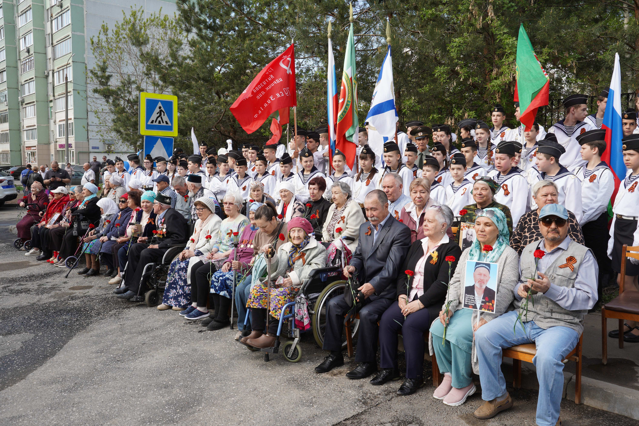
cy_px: 213
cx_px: 320
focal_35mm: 30
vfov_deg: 43.6
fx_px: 532
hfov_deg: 61.9
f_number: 9
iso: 320
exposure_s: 1/250
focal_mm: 30
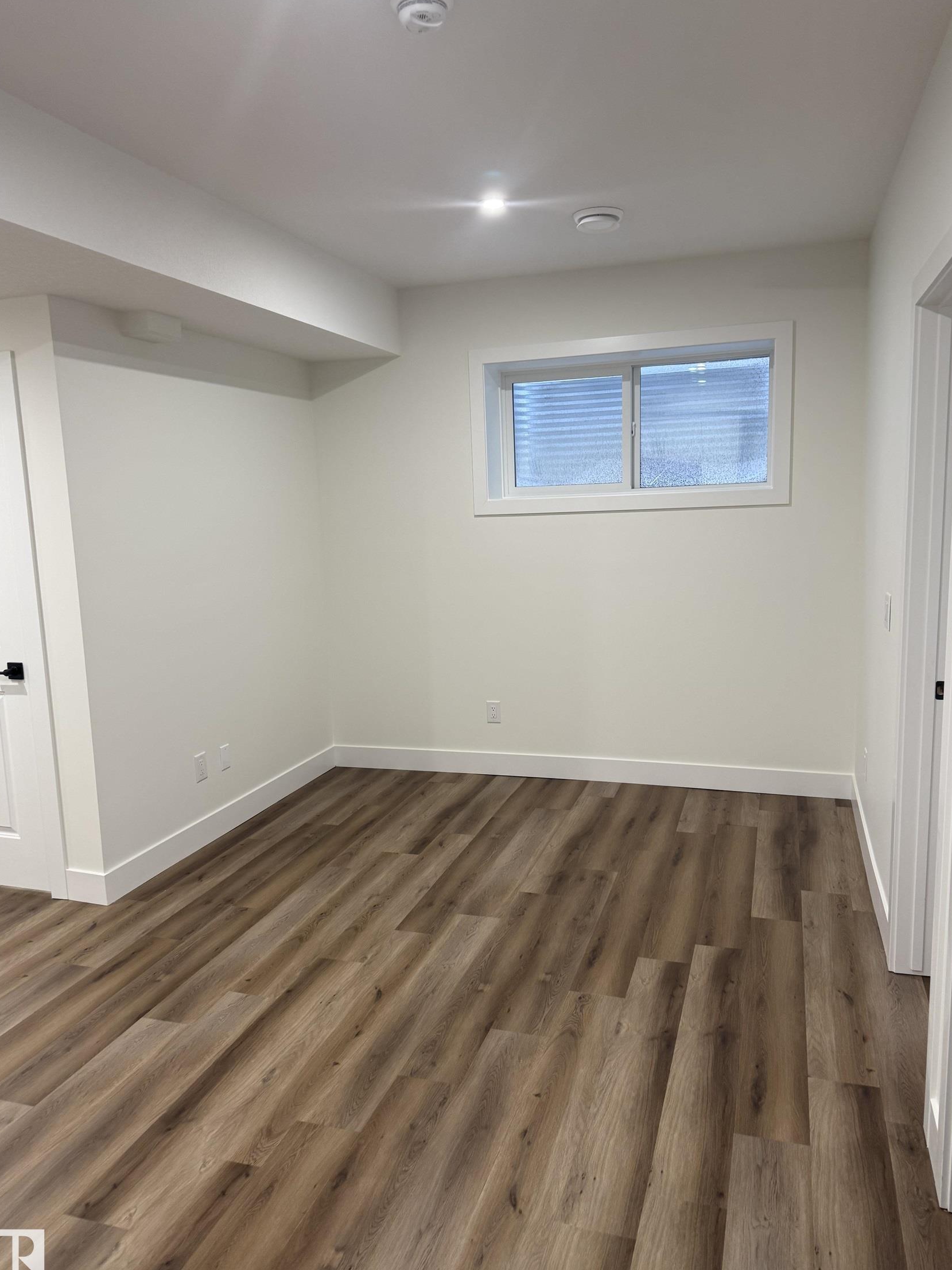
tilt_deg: -9.1
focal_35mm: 25
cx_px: 483
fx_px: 917
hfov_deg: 54.9
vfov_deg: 69.4
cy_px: 646
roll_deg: +2.4
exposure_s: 1/60
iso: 125
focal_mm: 6.76
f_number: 1.78
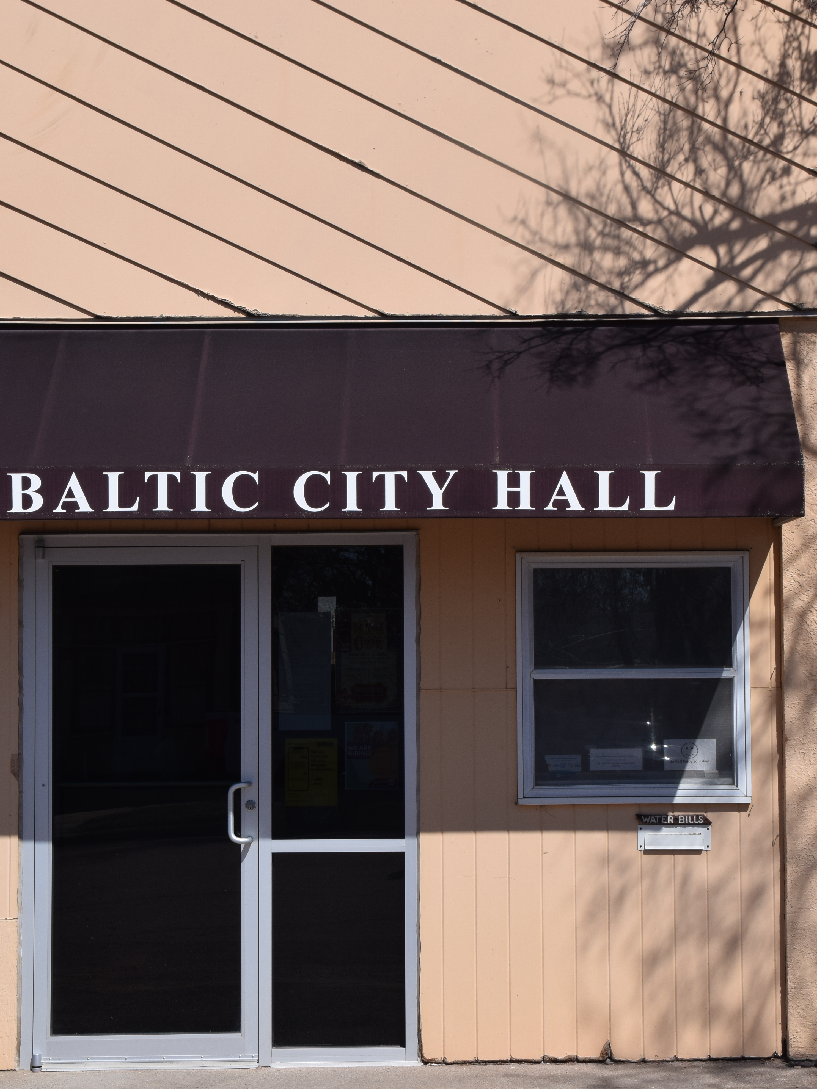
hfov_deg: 17.7
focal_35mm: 83
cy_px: 544
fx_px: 2612
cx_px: 520
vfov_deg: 23.6
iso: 200
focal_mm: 38
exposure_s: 1/400
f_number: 10
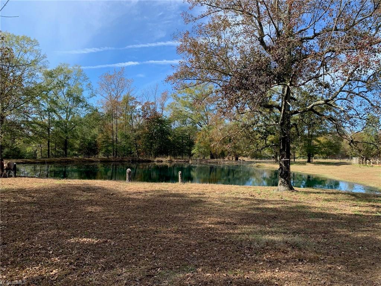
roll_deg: -0.7
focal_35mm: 26
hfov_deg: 67.3
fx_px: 286
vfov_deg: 53.1
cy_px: 143
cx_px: 190
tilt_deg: +0.9
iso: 25
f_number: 1.8
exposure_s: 1/1011
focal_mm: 4.25
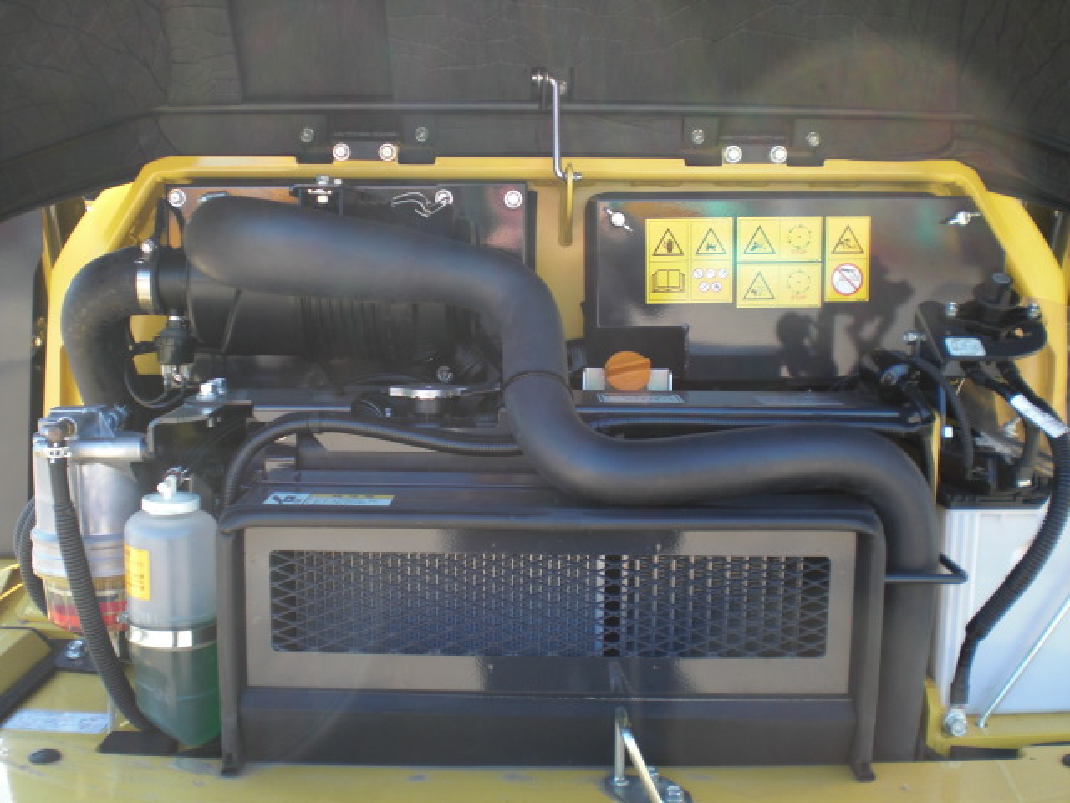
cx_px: 535
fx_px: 1175
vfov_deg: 37.7
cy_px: 402
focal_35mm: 38
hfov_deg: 49.0
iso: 64
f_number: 3.1
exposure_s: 1/80
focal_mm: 6.3
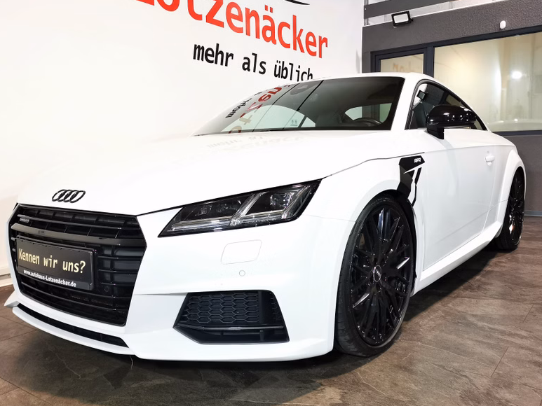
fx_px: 470
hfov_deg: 60.0
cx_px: 265
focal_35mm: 30
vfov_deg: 46.8
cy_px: 208
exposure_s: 1/50
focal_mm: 5.58
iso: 250
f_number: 1.8
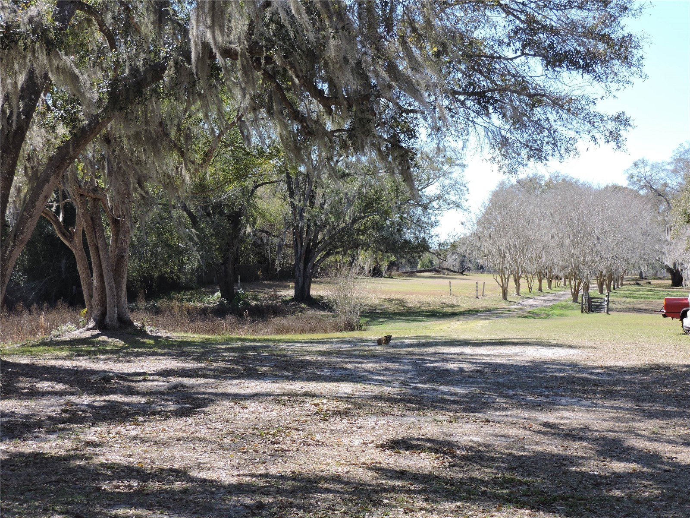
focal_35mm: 55
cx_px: 345
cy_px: 259
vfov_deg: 26.6
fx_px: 1096
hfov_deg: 34.9
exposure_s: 1/320
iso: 100
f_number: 3.7
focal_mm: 9.8
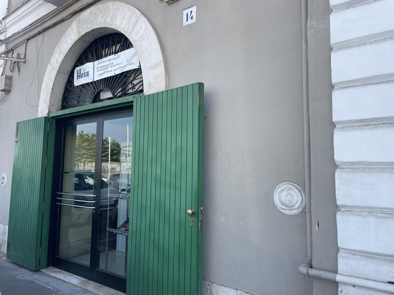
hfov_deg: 67.3
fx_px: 296
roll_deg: -0.7
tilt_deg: +6.0
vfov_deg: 53.1
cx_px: 197
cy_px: 148
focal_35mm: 26
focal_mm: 4.2
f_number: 1.6
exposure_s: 1/917
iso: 32
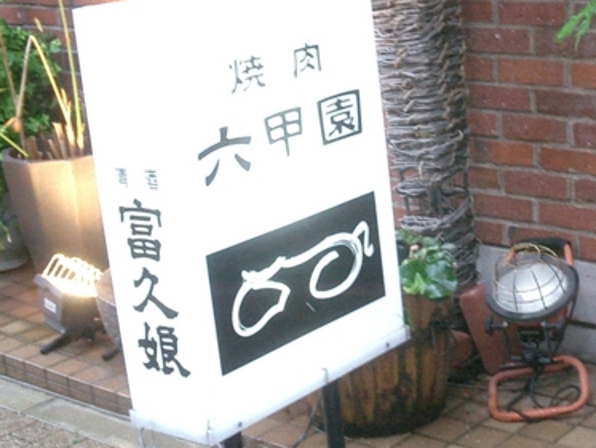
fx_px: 1292
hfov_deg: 25.7
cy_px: 158
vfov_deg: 19.6
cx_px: 443
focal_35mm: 75
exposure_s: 1/30
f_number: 4.2
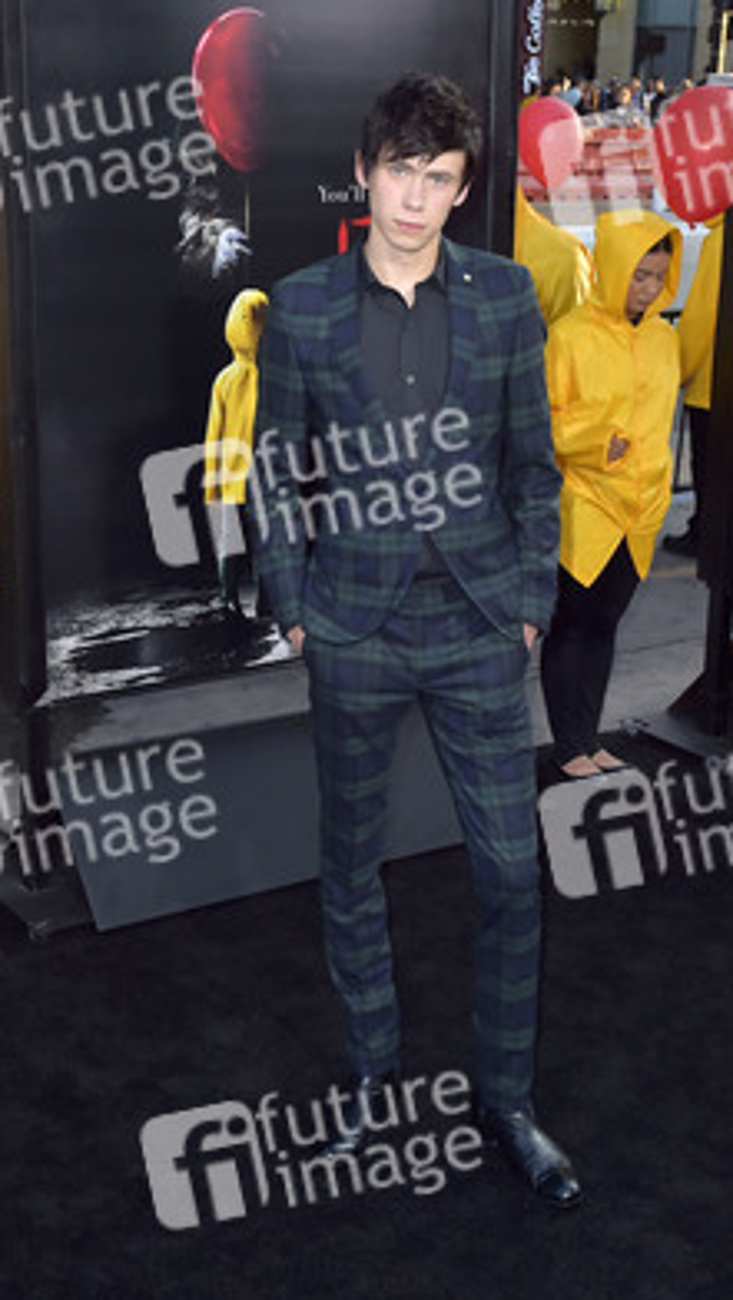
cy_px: 653
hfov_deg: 25.5
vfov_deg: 43.7
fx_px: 1621
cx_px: 410
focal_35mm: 47
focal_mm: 44
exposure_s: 1/250
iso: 640
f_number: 6.3
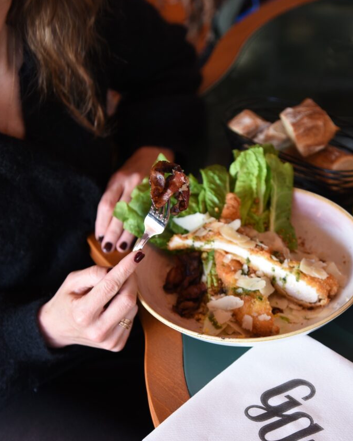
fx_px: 979
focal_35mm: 75
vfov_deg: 25.4
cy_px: 219
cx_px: 176
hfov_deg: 20.4
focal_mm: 66
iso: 800
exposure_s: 1/60
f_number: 5.6
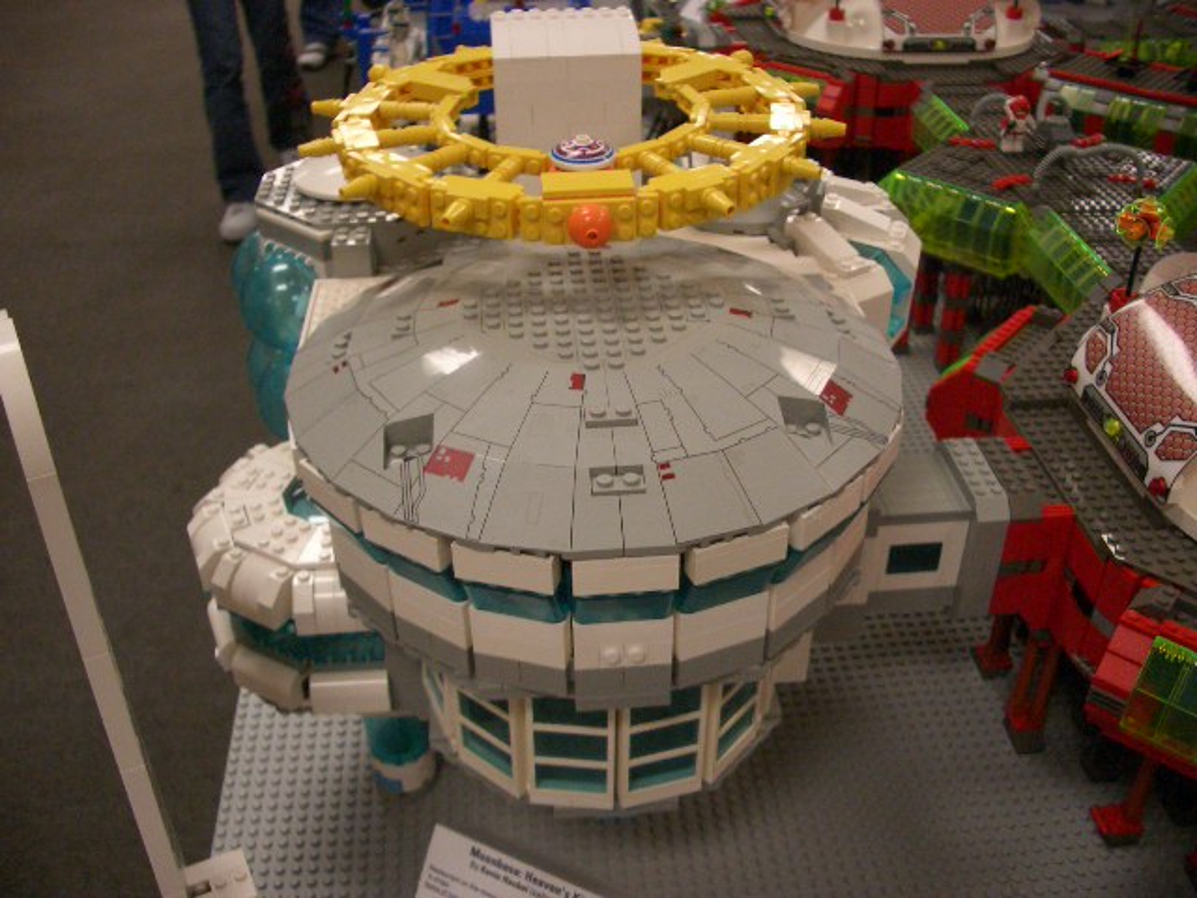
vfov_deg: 40.7
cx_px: 598
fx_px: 1210
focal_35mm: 35
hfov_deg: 52.6
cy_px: 449
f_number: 2.6
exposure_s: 1/125
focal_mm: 5.8
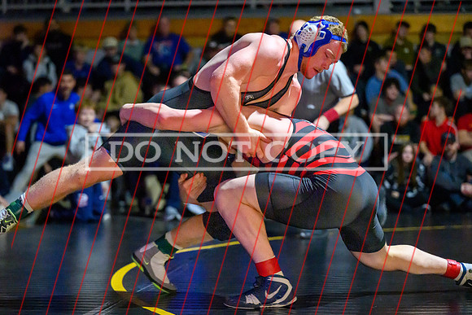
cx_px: 224
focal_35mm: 103
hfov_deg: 19.9
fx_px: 1345
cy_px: 154
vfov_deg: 13.4
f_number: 2.8
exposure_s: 1/640
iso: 16000
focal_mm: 95
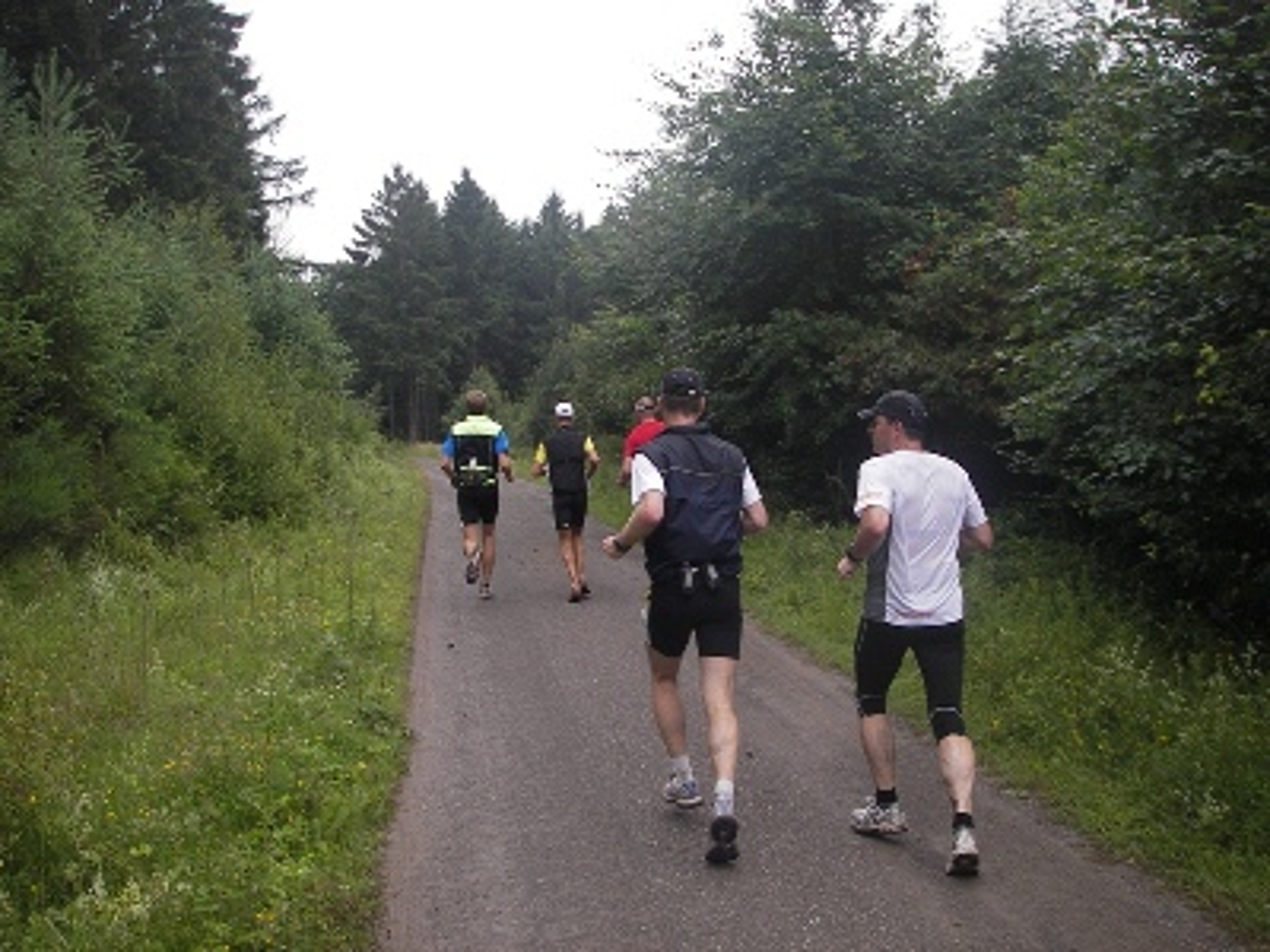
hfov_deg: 49.0
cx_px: 635
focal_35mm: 38
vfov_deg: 37.7
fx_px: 1394
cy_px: 476
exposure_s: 1/160
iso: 50
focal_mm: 6.3
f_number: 3.3
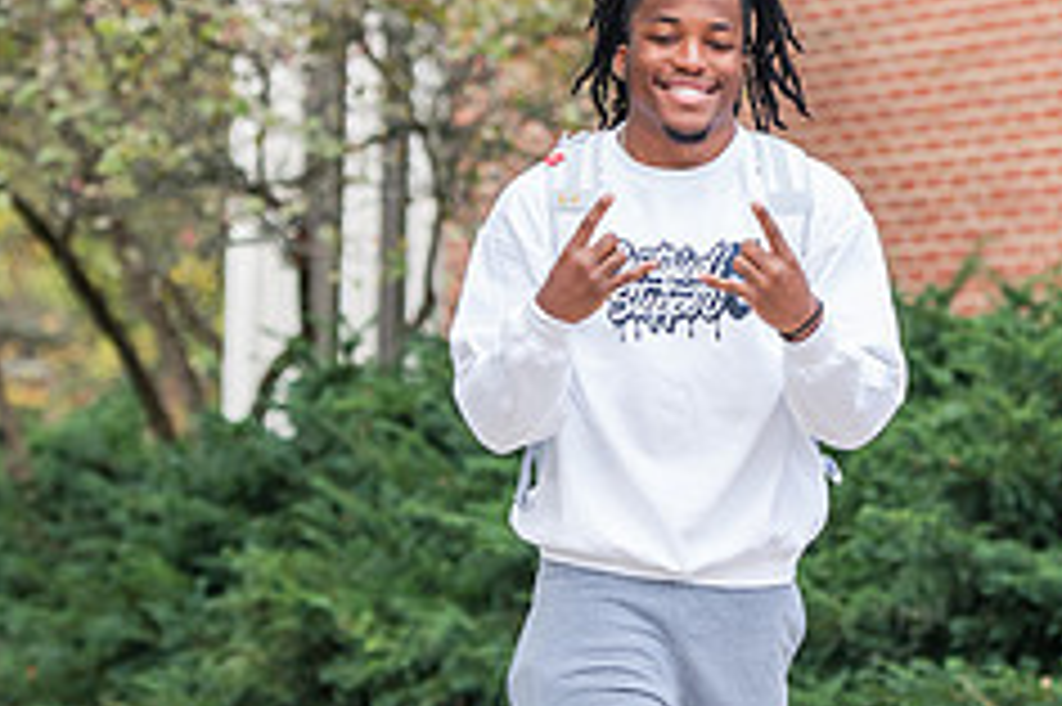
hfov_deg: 8.5
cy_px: 61
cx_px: 850
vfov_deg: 5.7
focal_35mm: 241
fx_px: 7104
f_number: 3.2
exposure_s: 1/320
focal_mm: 98
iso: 400
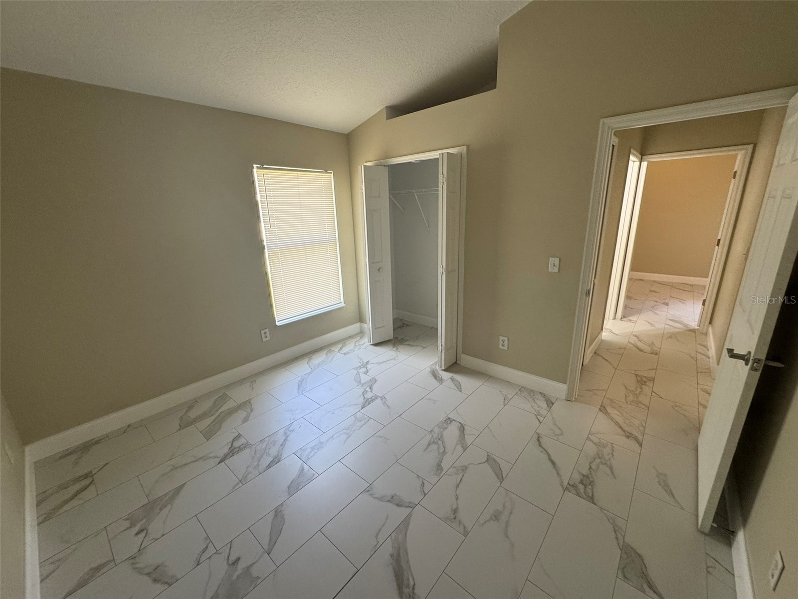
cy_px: 300
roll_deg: +2.1
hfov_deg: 102.1
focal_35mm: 14
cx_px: 399
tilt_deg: -16.0
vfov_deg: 85.7
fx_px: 323
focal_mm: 2.22
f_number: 2.2
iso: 250
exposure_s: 1/120
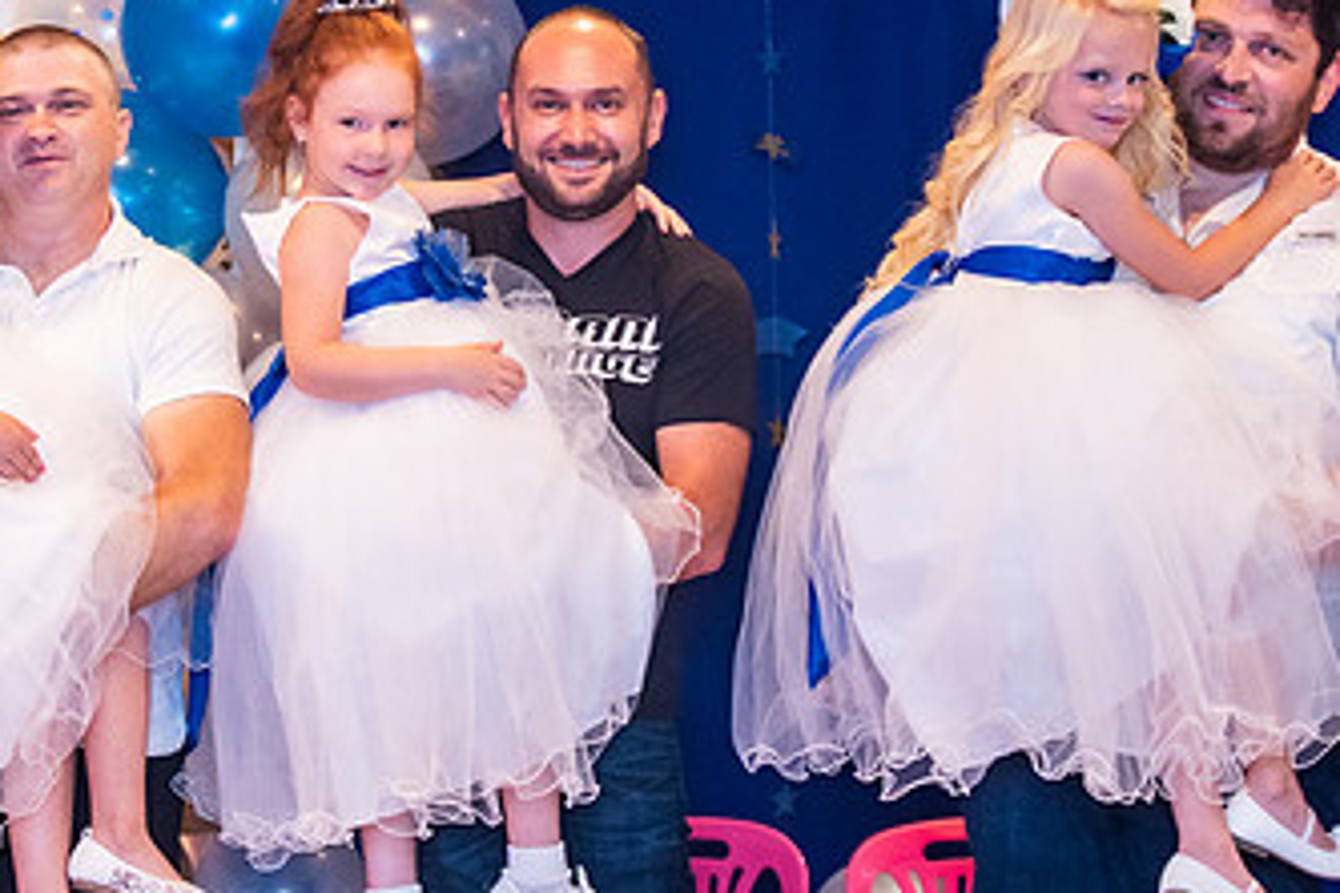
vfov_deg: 11.2
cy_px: 396
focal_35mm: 122
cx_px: 451
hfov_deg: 16.7
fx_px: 4541
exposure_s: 1/200
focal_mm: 70
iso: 3200
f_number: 2.8
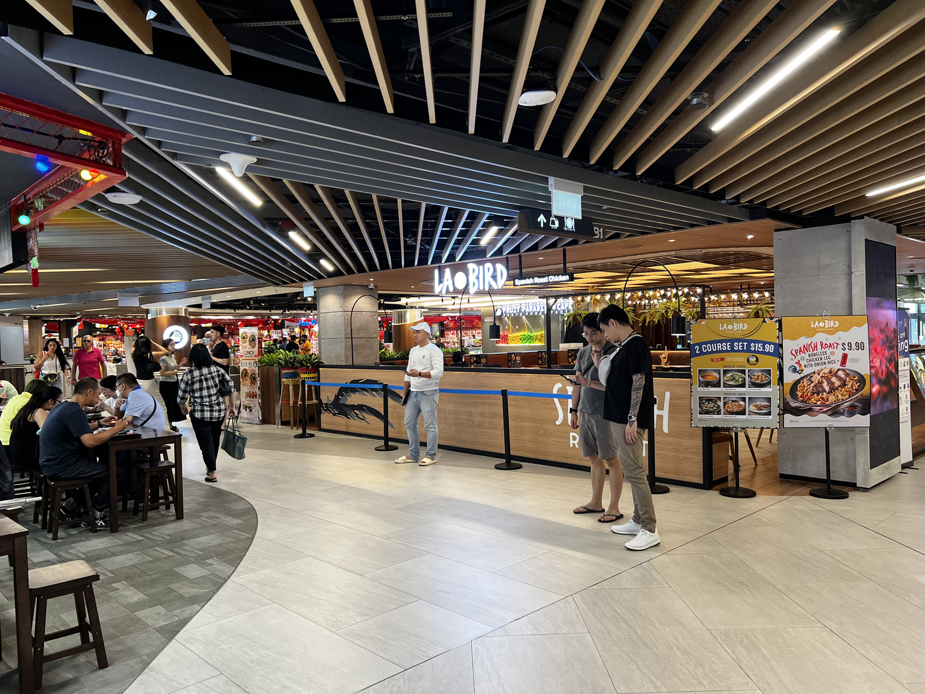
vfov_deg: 53.1
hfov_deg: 67.3
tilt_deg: -0.8
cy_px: 347
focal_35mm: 26
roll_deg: +1.2
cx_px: 462
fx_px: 695
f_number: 1.5
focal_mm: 5.7
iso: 125
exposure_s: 1/100
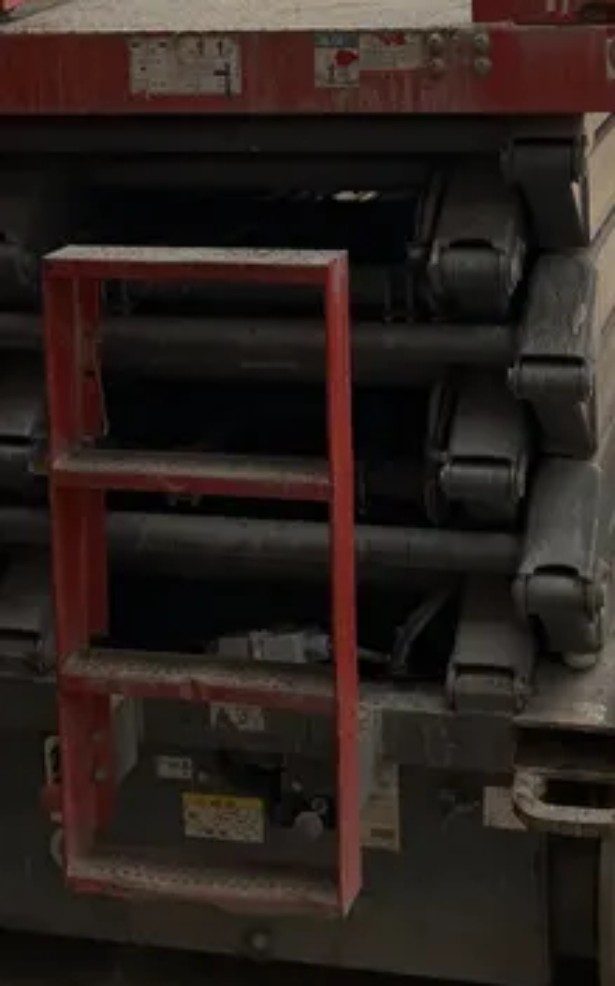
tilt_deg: -6.1
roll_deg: +0.7
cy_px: 41
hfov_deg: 20.8
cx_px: 447
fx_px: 1665
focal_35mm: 62
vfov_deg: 31.0
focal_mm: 3.99
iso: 32
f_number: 1.8
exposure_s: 1/1350
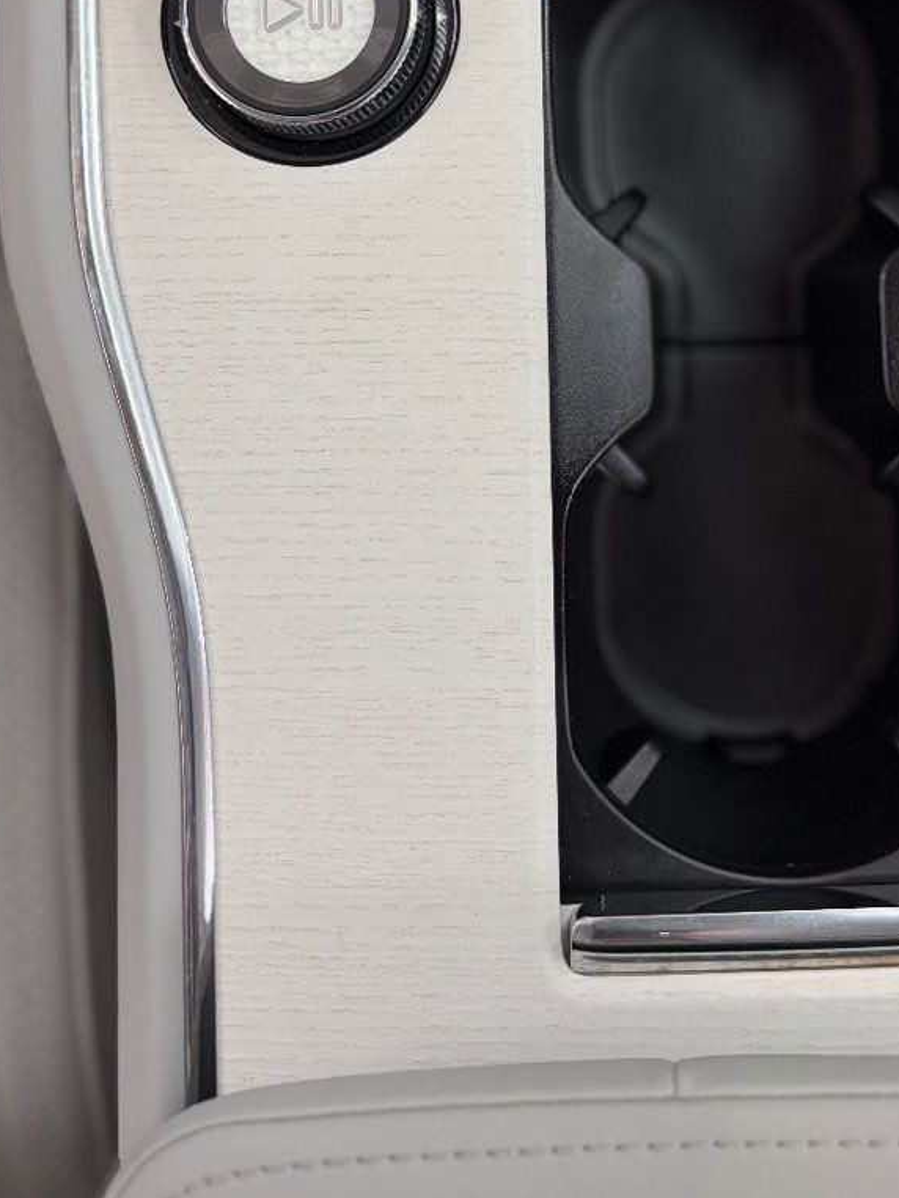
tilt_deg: -86.8
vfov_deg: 42.3
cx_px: 608
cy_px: 276
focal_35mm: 43
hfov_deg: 33.3
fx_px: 1488
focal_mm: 6.76
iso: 200
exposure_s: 1/120
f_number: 1.78
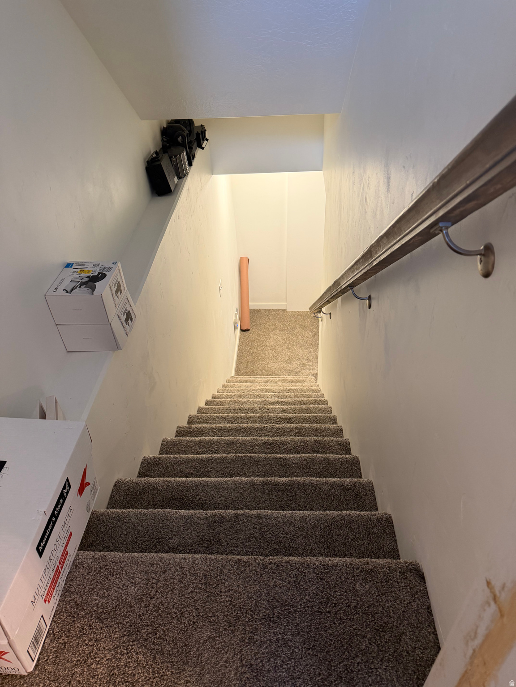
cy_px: 344
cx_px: 258
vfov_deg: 71.6
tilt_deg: -39.3
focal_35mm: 24
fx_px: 477
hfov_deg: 56.8
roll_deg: +4.0
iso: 250
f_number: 1.78
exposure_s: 1/60
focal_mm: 6.76
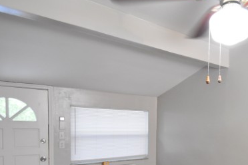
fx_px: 200
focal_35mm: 29
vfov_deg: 42.9
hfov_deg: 59.4
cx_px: 193
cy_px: 132
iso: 2200
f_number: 3.5
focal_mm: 10
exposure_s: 1/60
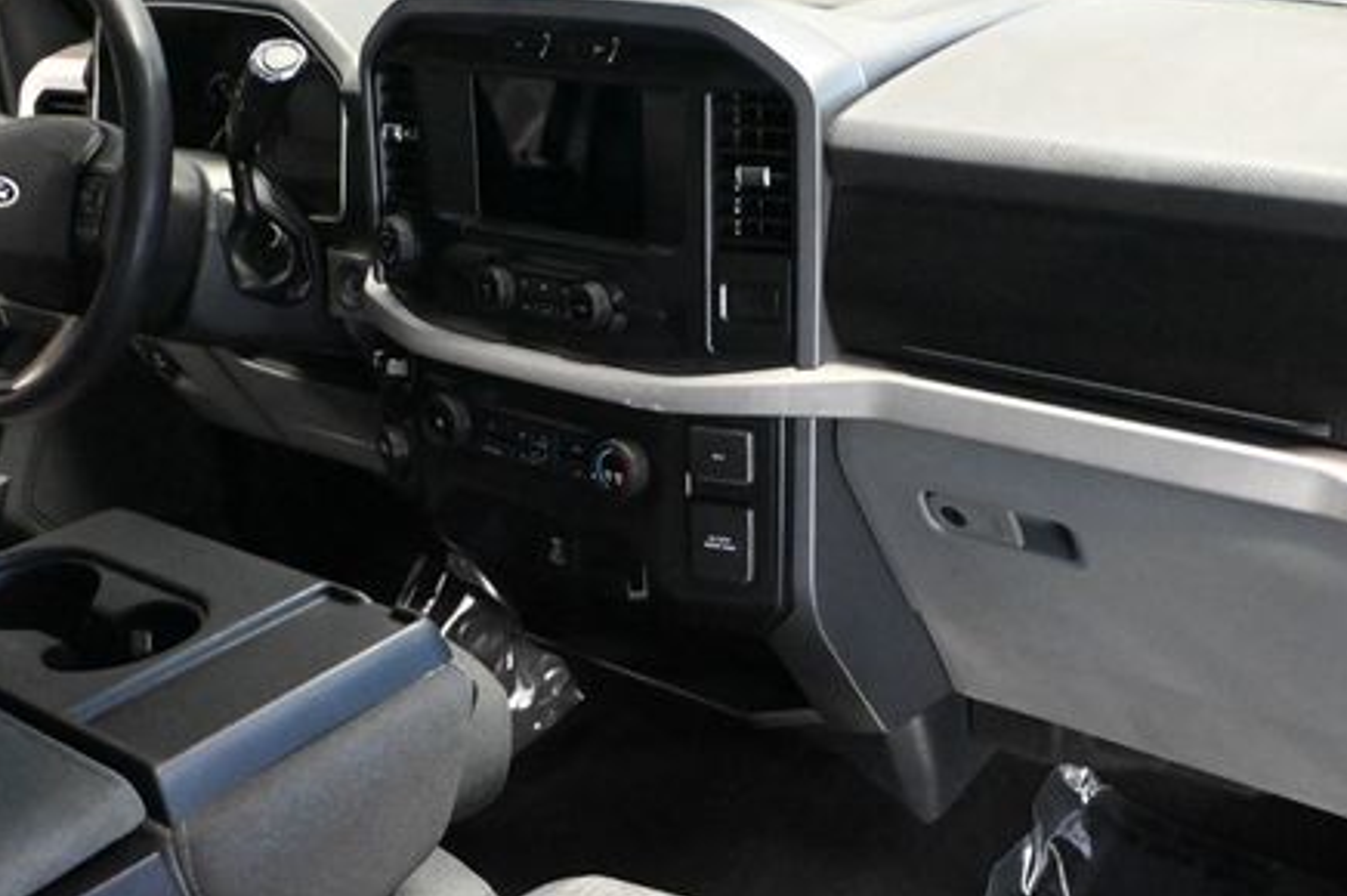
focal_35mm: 44
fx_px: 1645
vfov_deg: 30.3
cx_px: 803
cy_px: 572
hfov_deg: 44.3
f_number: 3.8
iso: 12800
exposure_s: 1/60
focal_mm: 20
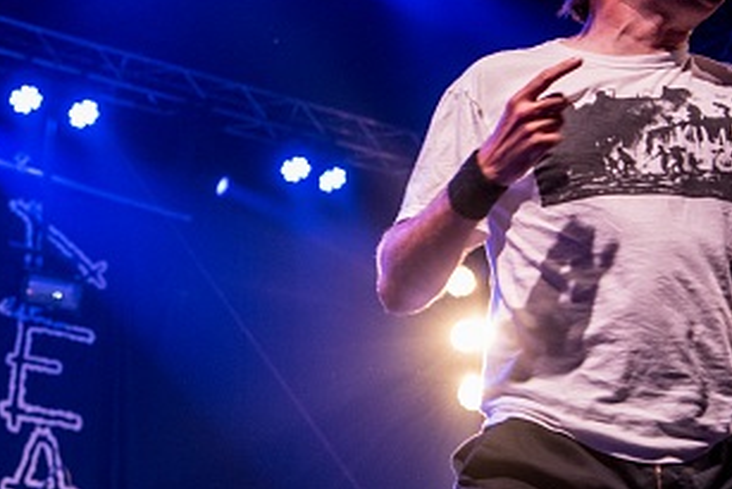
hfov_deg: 22.4
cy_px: 290
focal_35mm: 89
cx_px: 100
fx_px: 1810
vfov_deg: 15.4
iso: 1000
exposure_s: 1/100
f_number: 2.8
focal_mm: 38
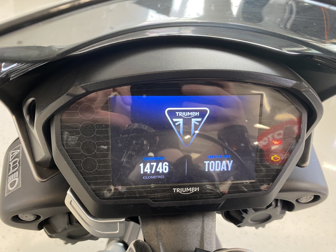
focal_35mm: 26
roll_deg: -21.5
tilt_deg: -42.1
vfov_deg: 53.1
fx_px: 252
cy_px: 126
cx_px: 168
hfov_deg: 67.3
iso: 200
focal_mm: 4.25
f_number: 1.8
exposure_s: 1/50
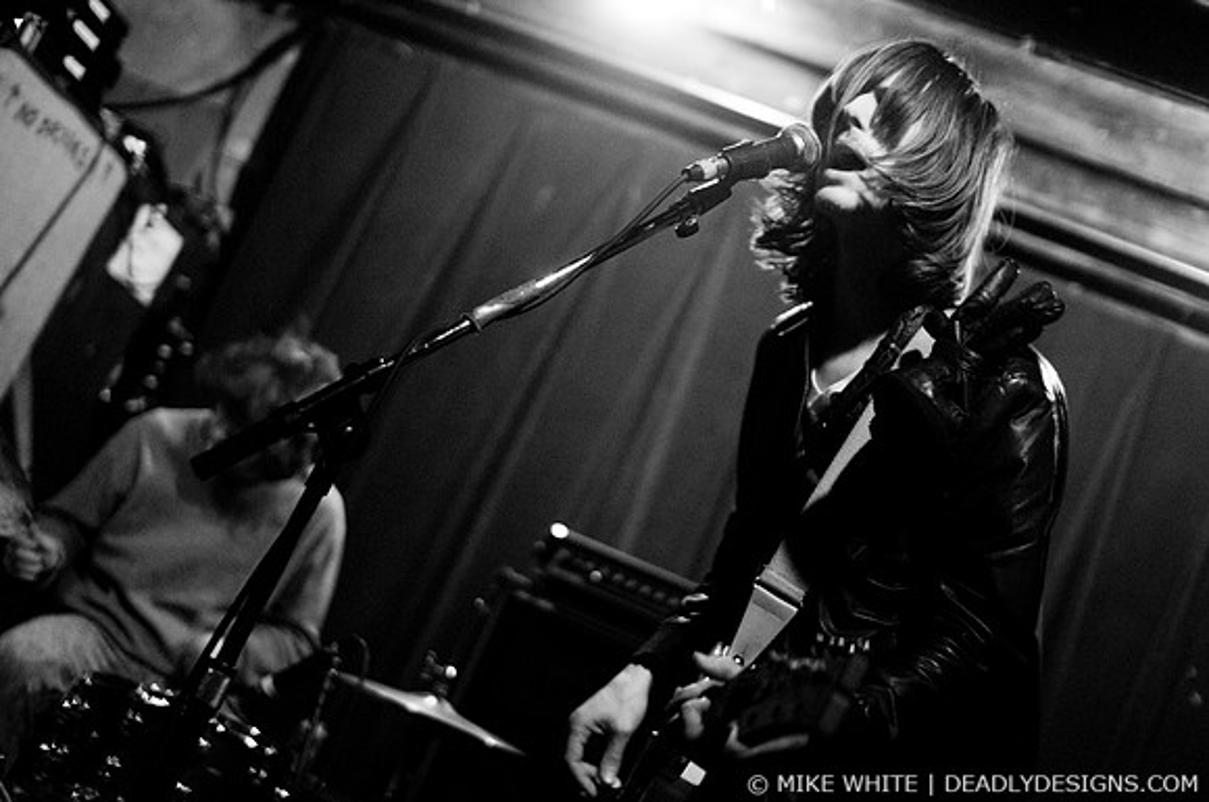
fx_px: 1509
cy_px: 401
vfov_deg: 29.8
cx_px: 604
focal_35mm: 45
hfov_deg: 43.7
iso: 1000
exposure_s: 1/80
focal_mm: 30
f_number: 1.6
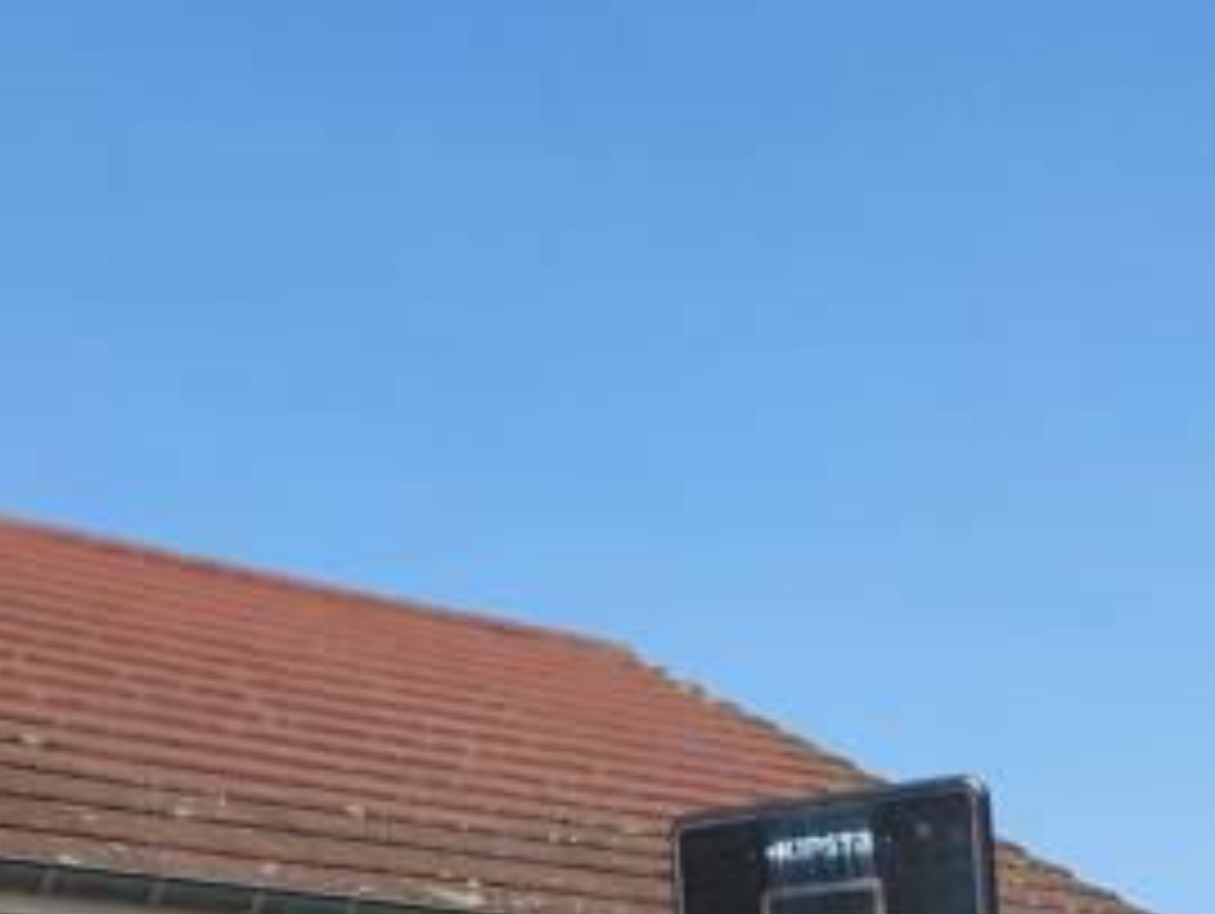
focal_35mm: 71
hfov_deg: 26.4
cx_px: 108
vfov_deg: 19.1
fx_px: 2494
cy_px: 1202
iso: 50
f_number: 1.8
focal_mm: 4.69
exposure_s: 1/2005
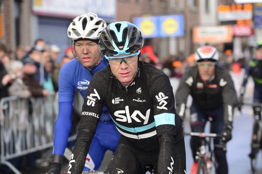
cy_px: 87
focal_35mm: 145
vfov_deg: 9.4
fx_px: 1054
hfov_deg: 14.2
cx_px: 131
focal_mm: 145
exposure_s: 1/250
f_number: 5.6
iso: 200
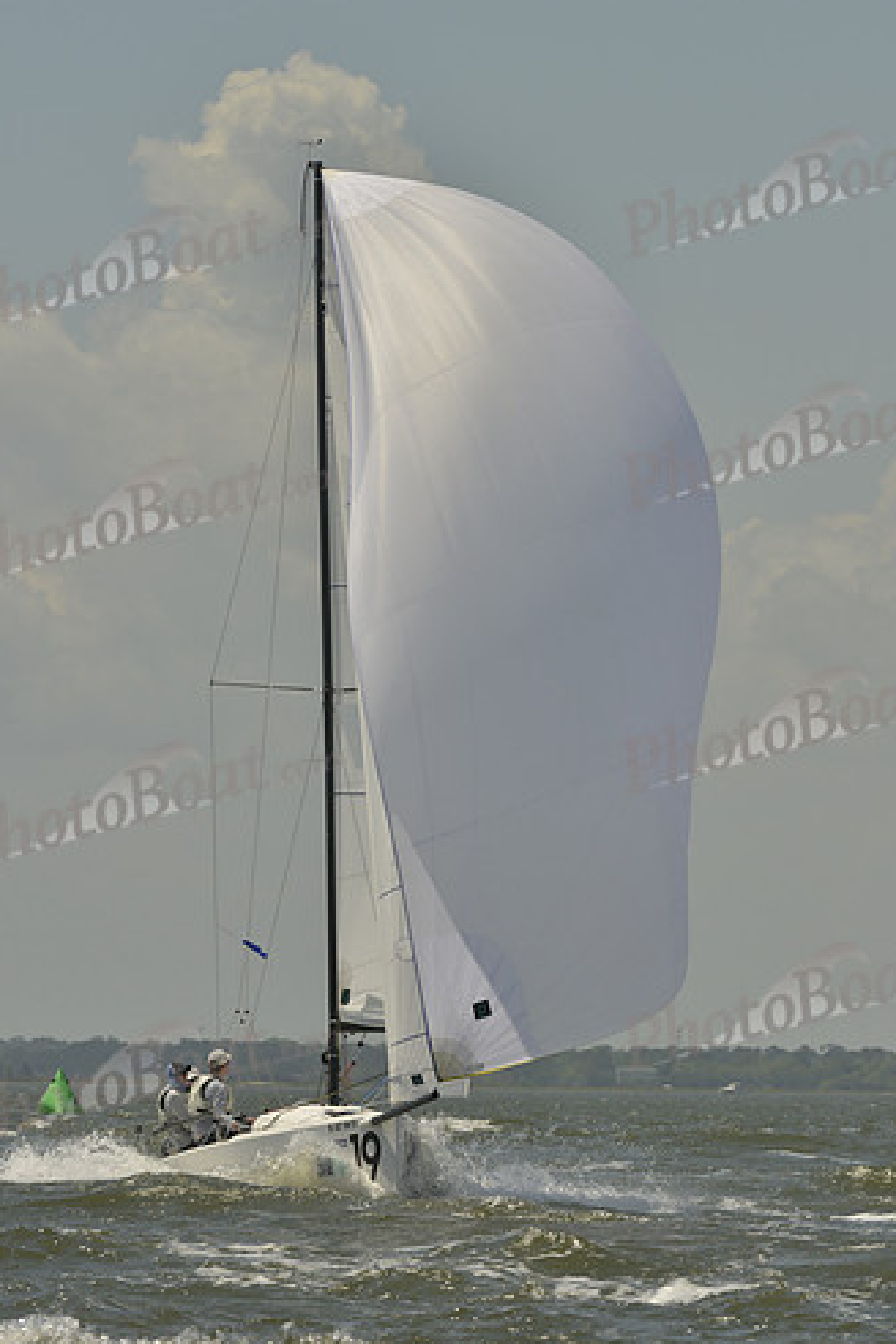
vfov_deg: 7.3
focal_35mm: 283
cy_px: 620
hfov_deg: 4.9
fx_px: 10565
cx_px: 482
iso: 280
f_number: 11
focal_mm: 240
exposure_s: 1/1250
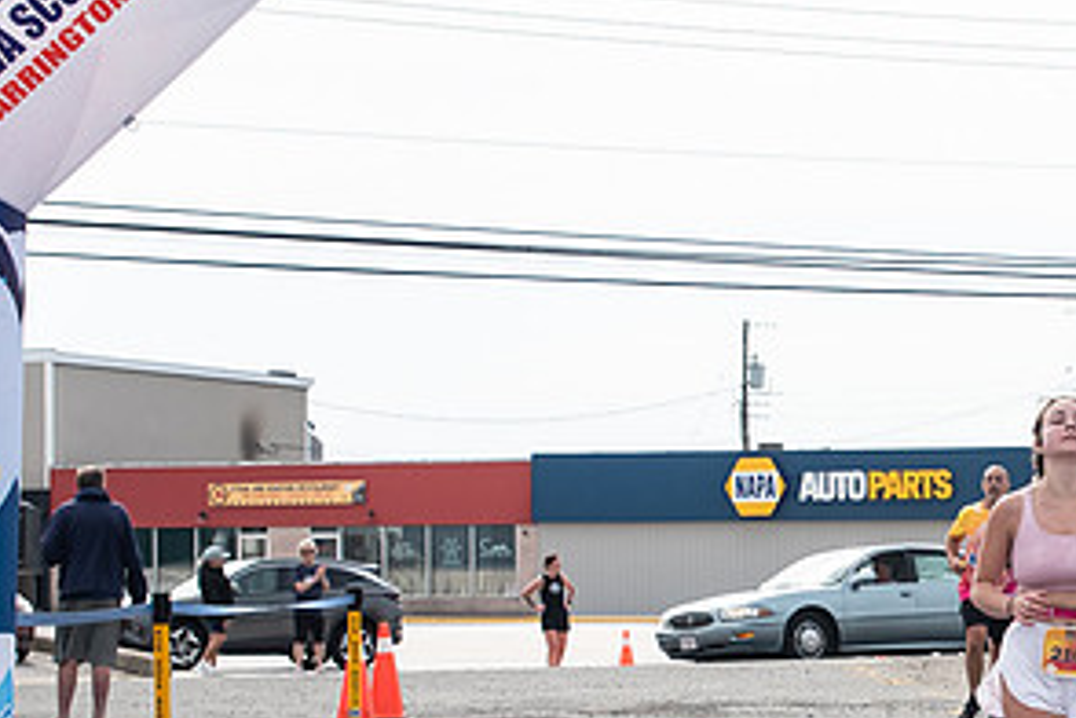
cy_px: 505
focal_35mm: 119
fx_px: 3556
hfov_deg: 16.9
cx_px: 1057
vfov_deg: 11.5
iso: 800
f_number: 4
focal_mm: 35
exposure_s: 1/3200
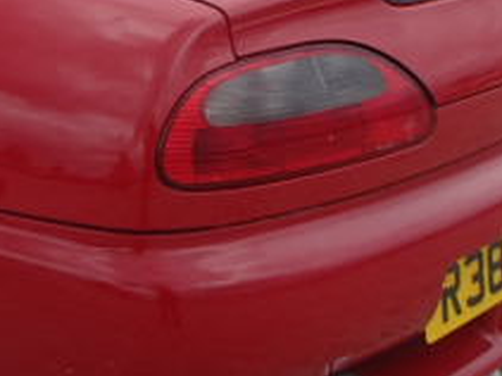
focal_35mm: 85
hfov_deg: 22.0
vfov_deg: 17.2
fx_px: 1232
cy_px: 90
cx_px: -19
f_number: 3.9
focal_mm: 5
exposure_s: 1/800
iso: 100
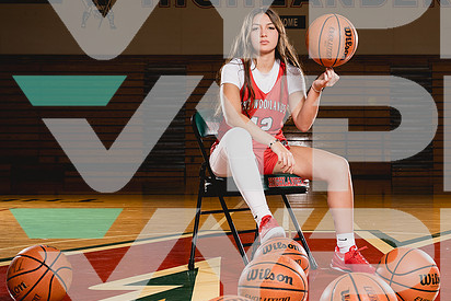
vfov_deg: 23.4
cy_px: 129
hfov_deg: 34.2
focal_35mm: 58
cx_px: 291
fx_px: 727
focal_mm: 39
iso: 320
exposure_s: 1/250
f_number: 5.6
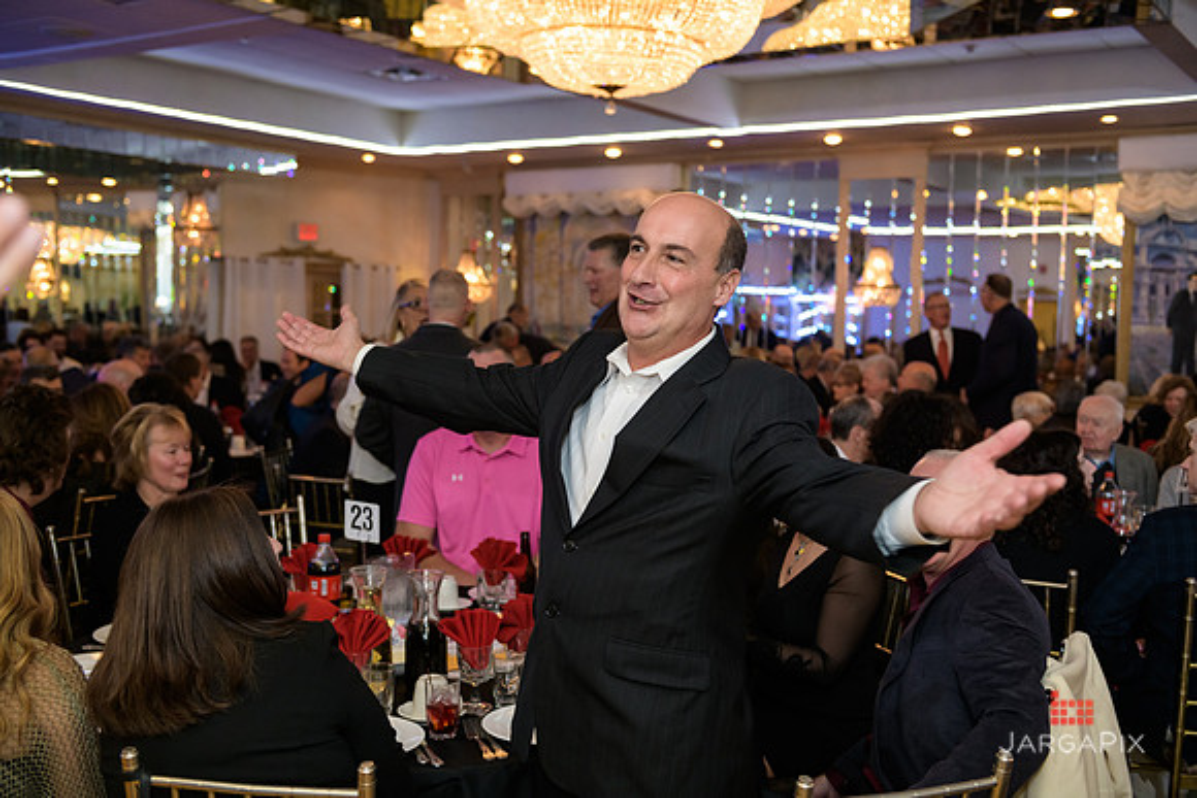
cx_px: 598
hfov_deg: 50.7
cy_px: 399
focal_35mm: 38
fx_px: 1264
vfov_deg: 35.1
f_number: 3.2
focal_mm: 38
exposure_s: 1/125
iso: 1000
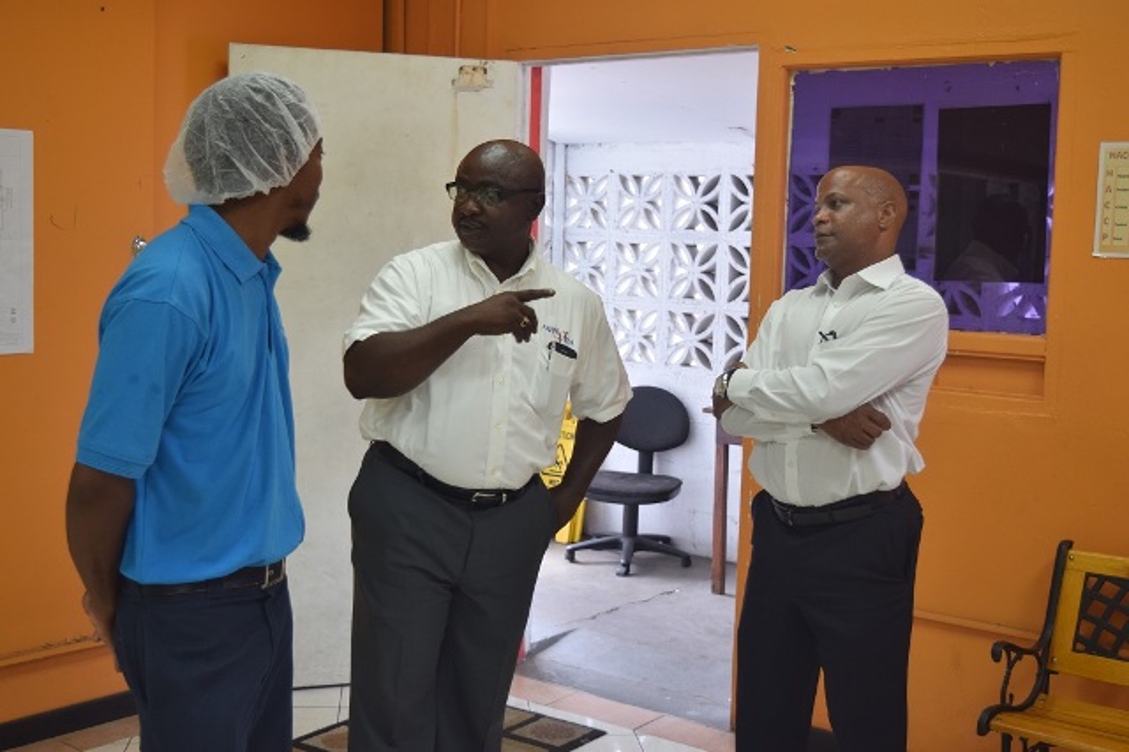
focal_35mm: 46
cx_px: 564
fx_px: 1457
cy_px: 376
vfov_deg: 28.9
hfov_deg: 42.3
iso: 450
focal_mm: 31
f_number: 4.2
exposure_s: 1/60
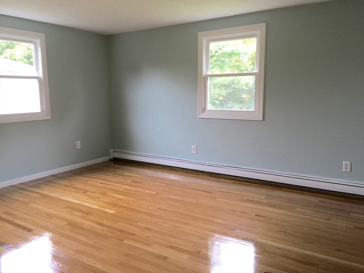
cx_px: 182
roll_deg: -1.0
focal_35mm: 29
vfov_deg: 48.2
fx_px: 305
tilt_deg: -6.9
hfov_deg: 61.7
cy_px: 136
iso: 40
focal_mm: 4.15
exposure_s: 1/15
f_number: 2.2
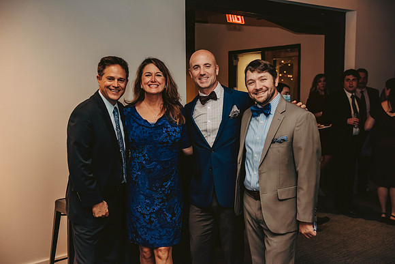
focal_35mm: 44
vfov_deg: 30.5
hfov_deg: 44.5
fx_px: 483
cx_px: 198
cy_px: 132
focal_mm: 44
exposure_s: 1/200
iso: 2500
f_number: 3.2
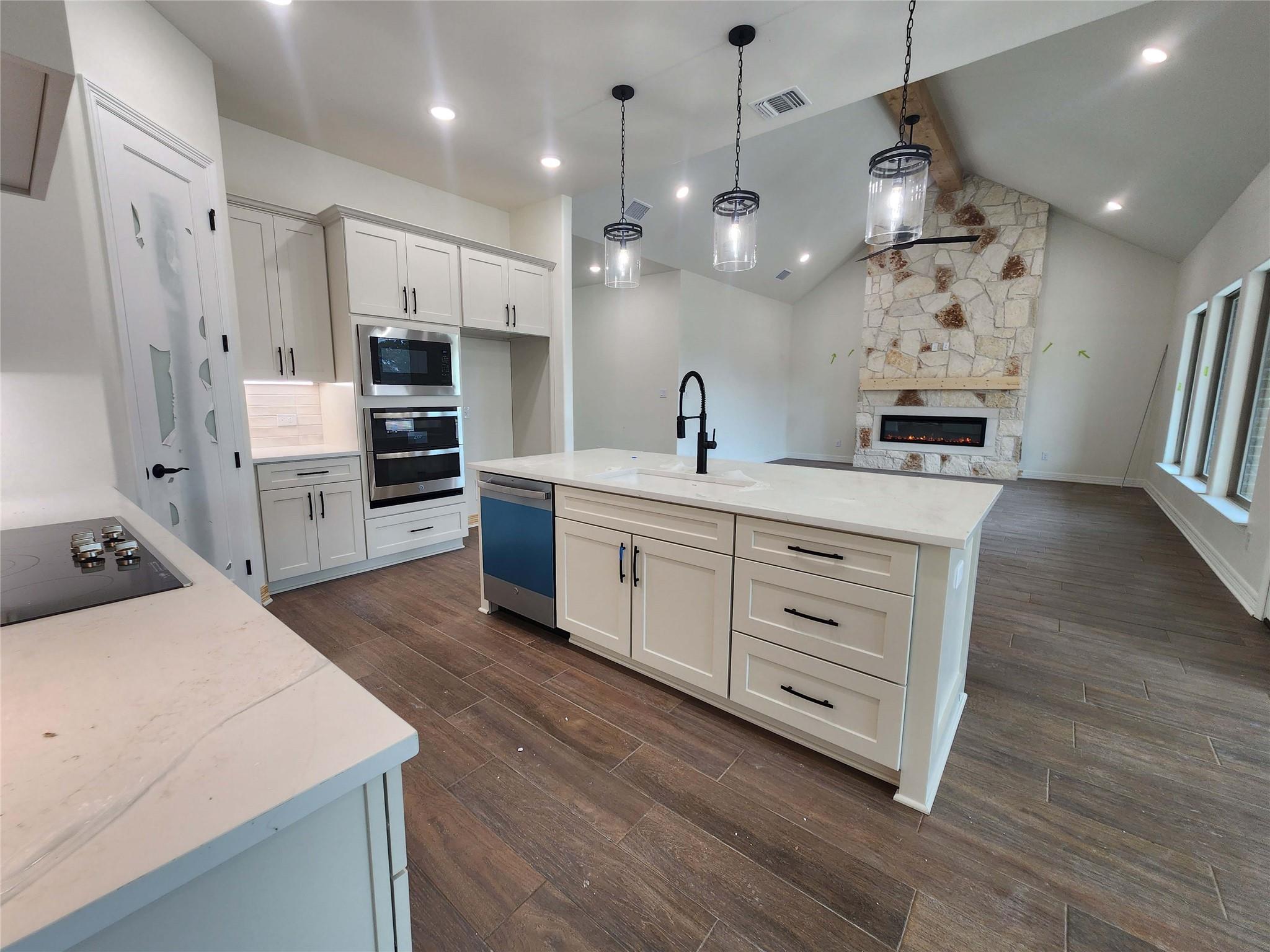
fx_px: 477
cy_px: 476
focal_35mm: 13
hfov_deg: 106.2
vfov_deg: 89.9
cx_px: 635
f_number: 2.2
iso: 80
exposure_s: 1/60
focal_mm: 2.2
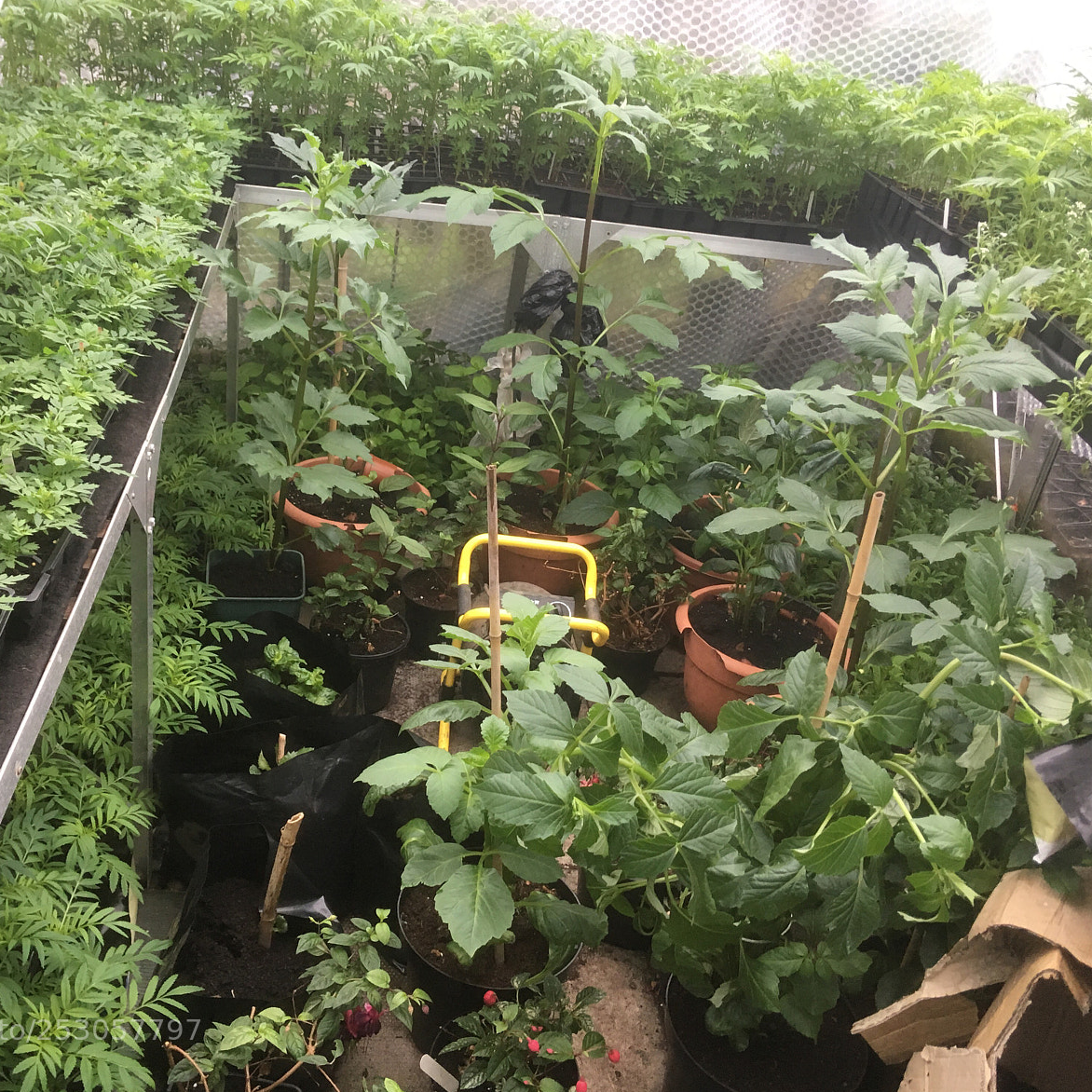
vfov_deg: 47.2
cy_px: 544
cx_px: 459
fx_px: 1249
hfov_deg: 47.1
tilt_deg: -28.4
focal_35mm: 35
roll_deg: -6.7
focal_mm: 4.15
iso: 50
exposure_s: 1/33
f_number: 2.2
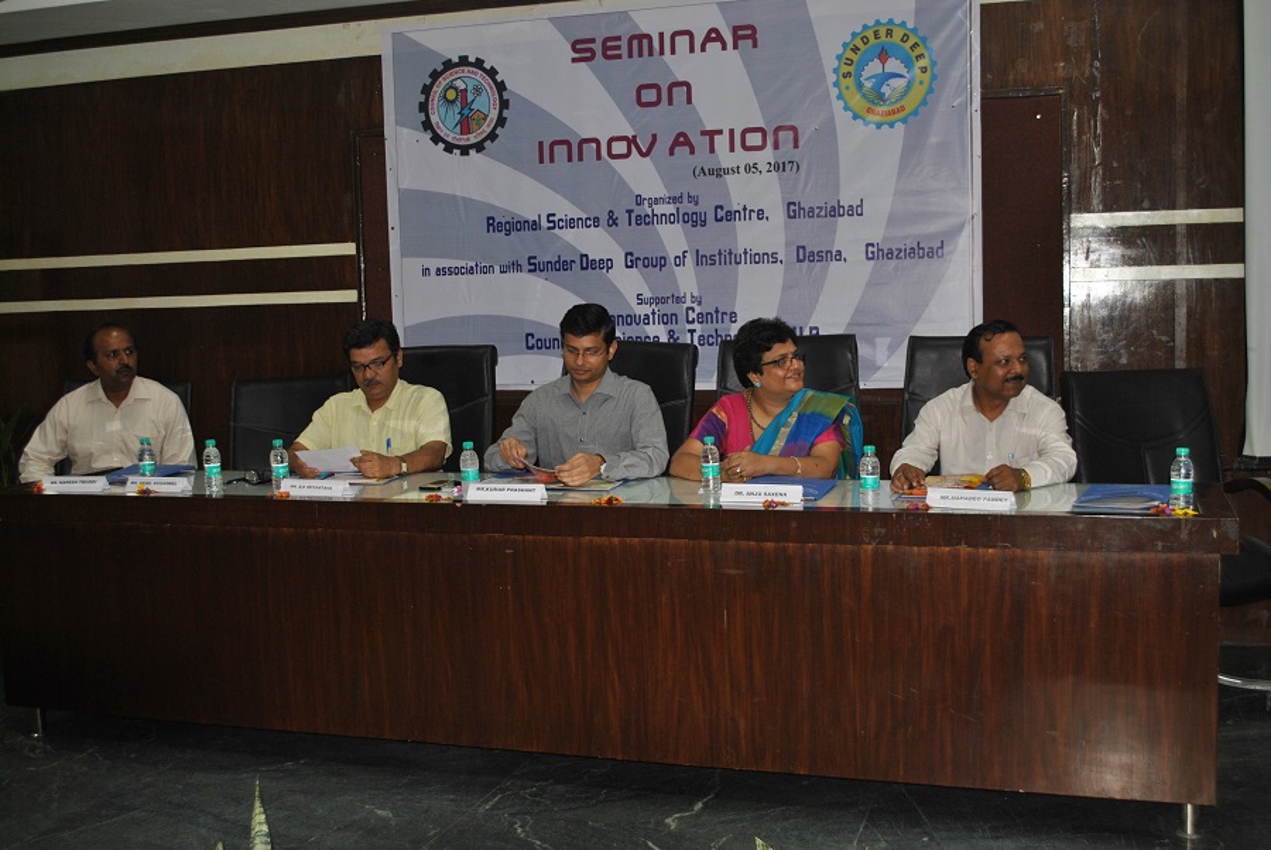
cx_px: 636
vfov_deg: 34.3
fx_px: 1378
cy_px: 425
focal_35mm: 39
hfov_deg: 49.5
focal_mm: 26
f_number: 4.2
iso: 200
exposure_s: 1/60
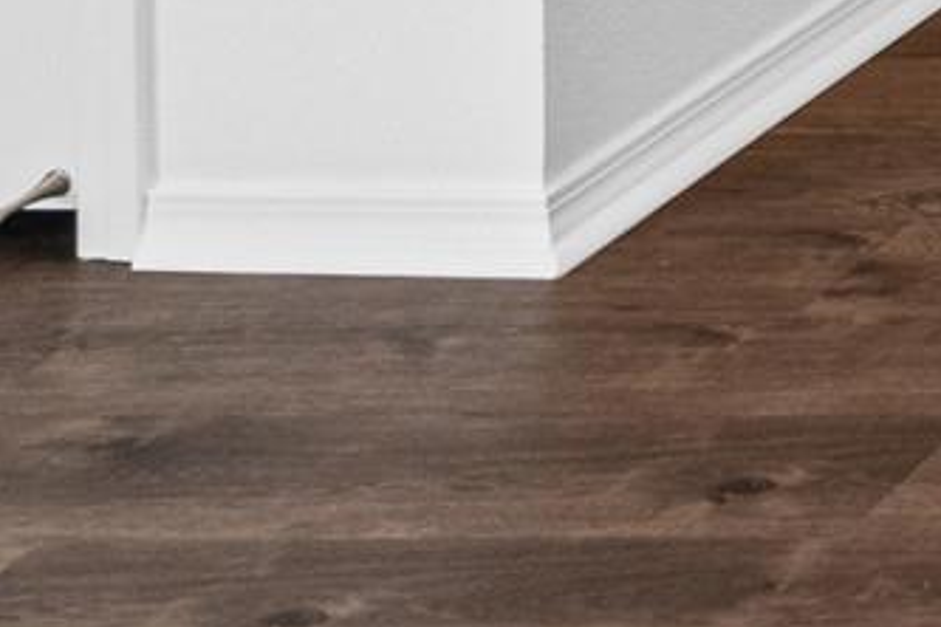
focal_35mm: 124
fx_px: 3234
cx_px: 2806
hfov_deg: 11.0
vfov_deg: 9.0
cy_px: -1251
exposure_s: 1/5
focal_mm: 11
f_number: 9
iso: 250
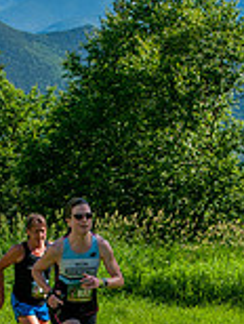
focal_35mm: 143
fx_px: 1340
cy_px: 370
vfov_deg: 13.5
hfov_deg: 10.4
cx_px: 144
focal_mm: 34
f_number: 8
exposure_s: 1/400
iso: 200
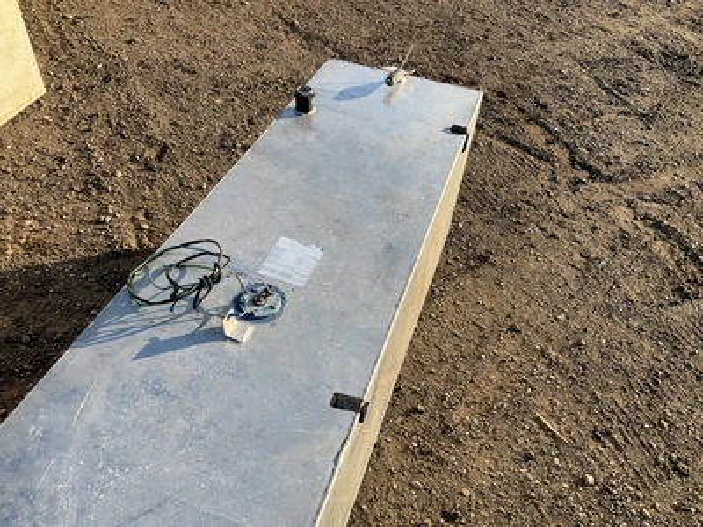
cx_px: 352
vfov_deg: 48.2
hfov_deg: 61.7
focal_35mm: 29
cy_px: 264
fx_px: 589
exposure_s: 1/804
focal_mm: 3
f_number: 1.8
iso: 25
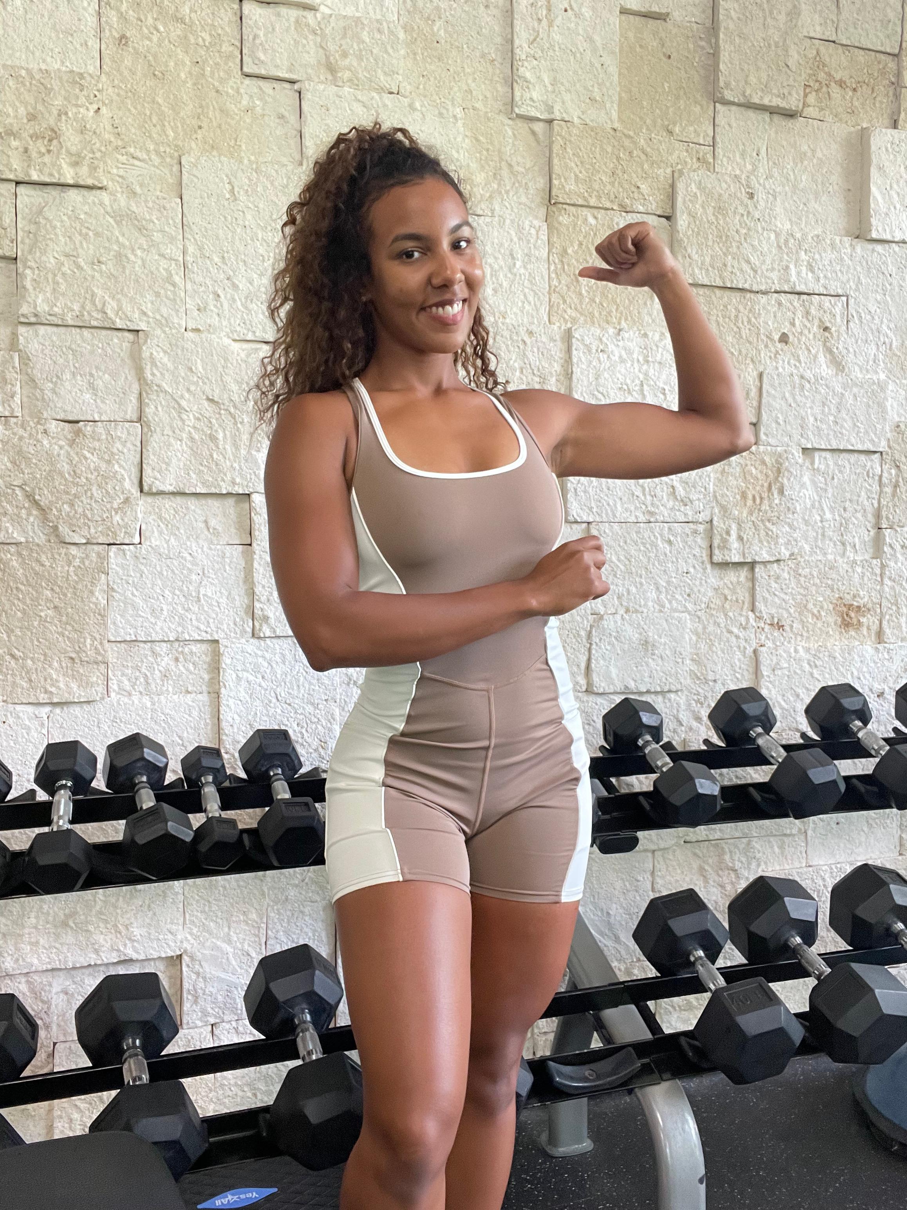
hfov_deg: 46.8
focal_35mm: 30
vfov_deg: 60.0
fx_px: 1048
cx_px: 454
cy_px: 605
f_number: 2.2
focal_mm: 2.71
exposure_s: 1/60
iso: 250
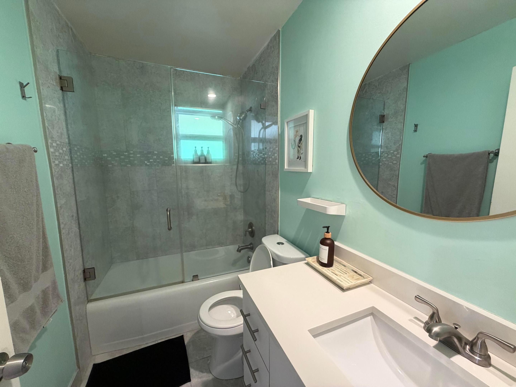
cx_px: 258
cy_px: 194
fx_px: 209
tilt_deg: -6.7
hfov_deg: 102.1
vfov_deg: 85.7
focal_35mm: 14
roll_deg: +1.0
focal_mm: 2.22
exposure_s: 1/60
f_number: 2.2
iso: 250
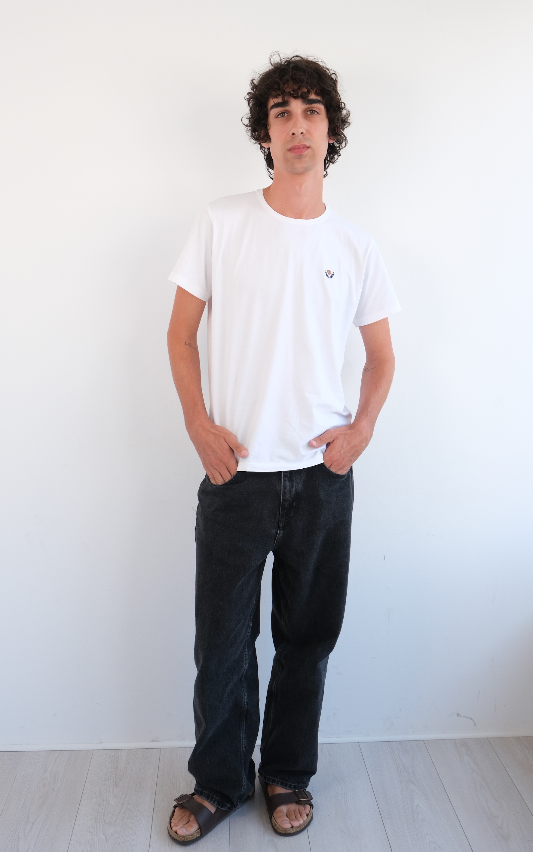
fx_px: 860
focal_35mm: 37
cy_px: 404
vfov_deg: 52.7
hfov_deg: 34.4
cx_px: 263
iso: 1250
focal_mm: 22.3
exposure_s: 1/125
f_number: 8
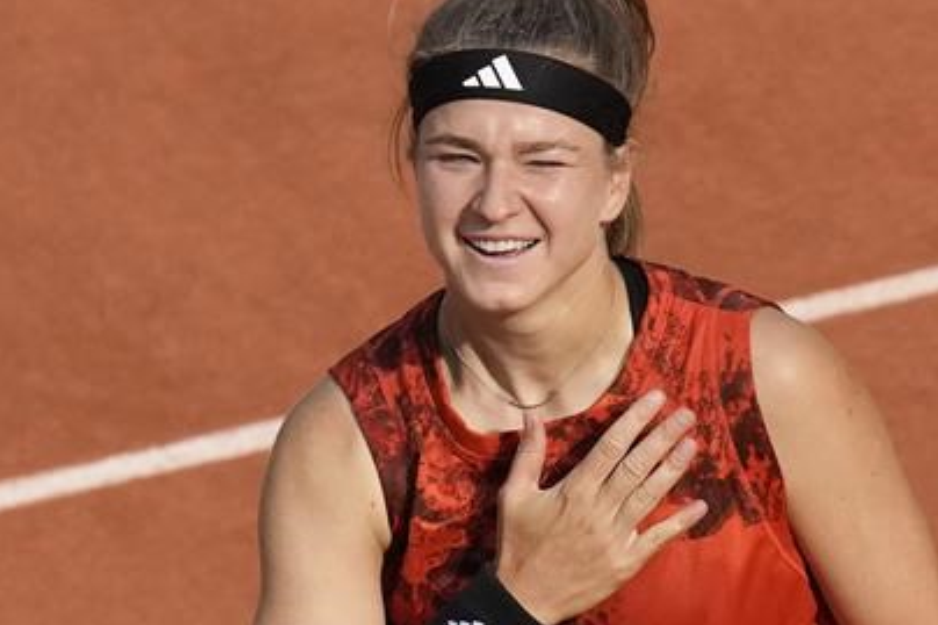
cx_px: 548
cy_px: 387
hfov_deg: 3.2
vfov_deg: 2.1
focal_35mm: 643
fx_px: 16746
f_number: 4
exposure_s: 1/8000
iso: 1250
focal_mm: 400
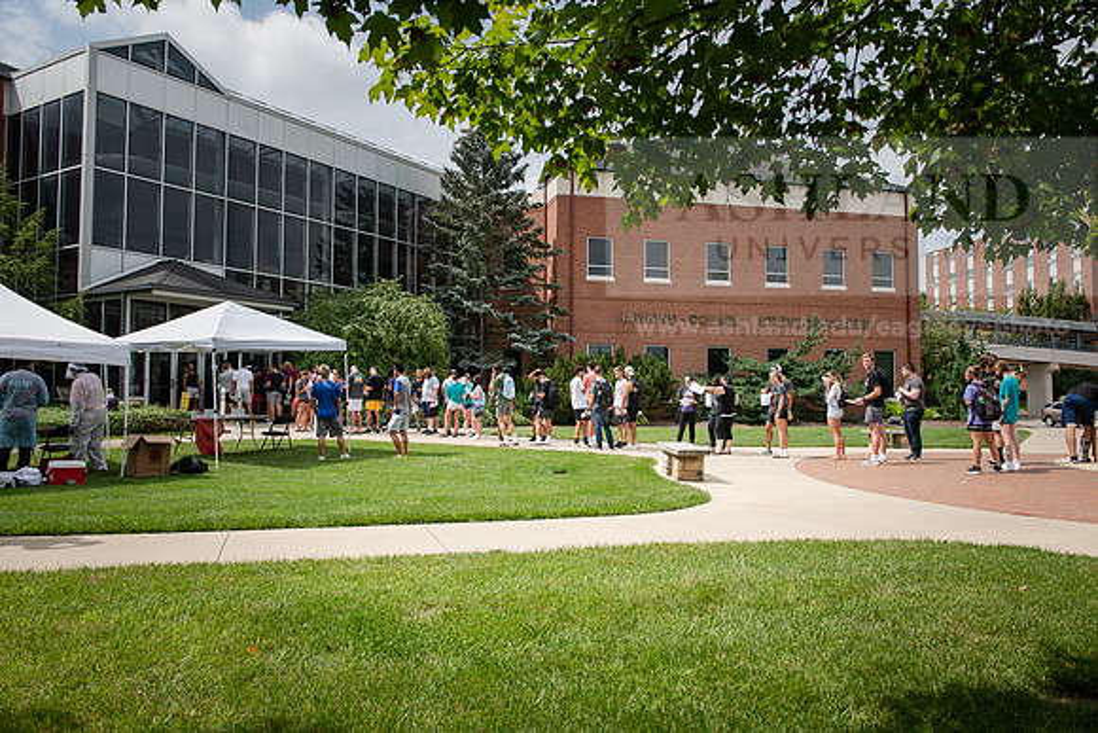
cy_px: 366
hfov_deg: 65.5
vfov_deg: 46.4
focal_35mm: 28
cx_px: 549
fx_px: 854
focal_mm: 28
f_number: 6.3
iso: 100
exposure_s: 1/320
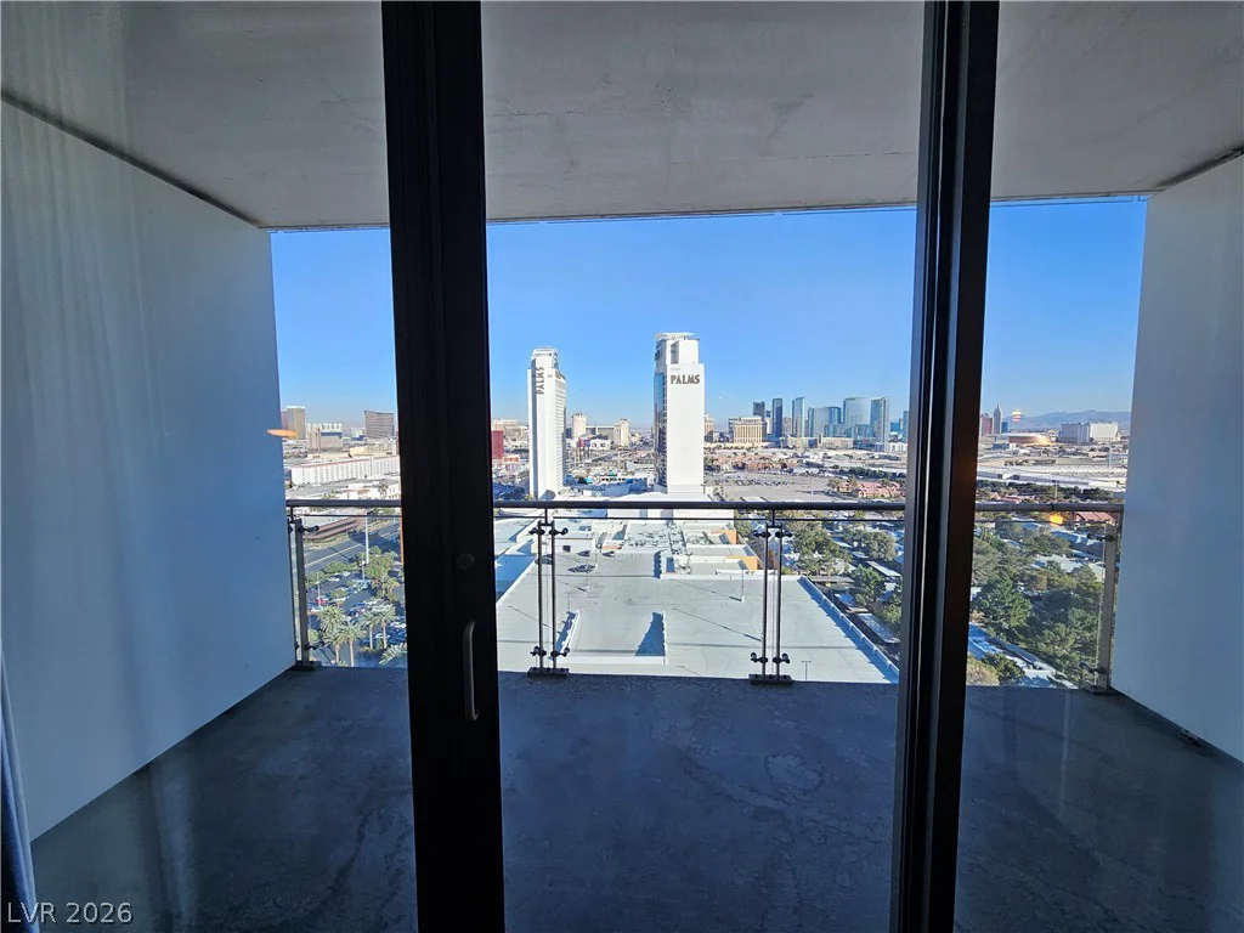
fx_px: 467
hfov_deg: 106.2
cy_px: 466
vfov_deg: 89.9
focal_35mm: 13
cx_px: 622
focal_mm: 2.2
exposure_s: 1/294
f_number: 2.2
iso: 50
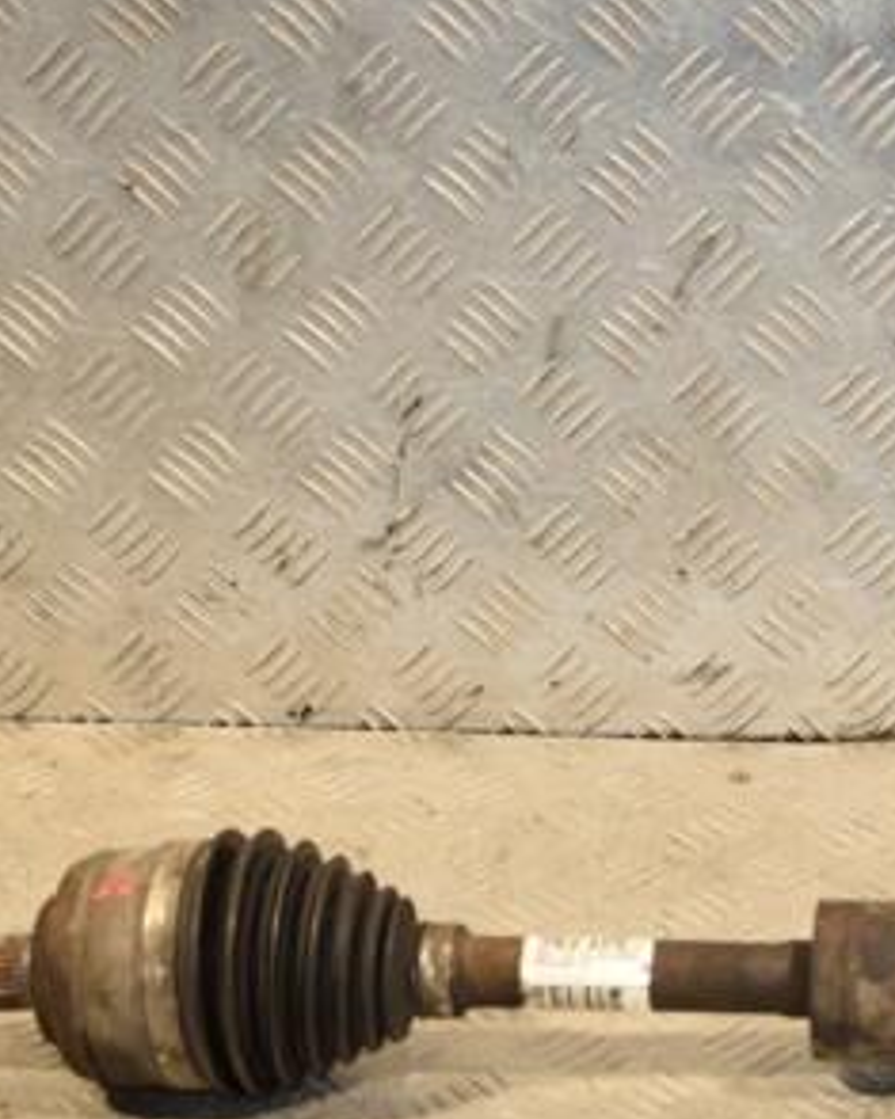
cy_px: 620
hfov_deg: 16.4
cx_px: 865
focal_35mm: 92
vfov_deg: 20.8
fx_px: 3048
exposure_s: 1/200
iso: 800
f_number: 5.6
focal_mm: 32
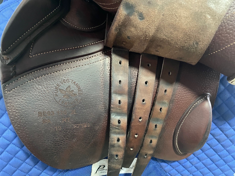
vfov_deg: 53.1
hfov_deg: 67.3
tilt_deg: -17.5
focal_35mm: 26
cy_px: 88
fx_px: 177
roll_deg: -3.3
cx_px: 118
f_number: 1.6
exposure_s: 1/30
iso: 800
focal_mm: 4.2
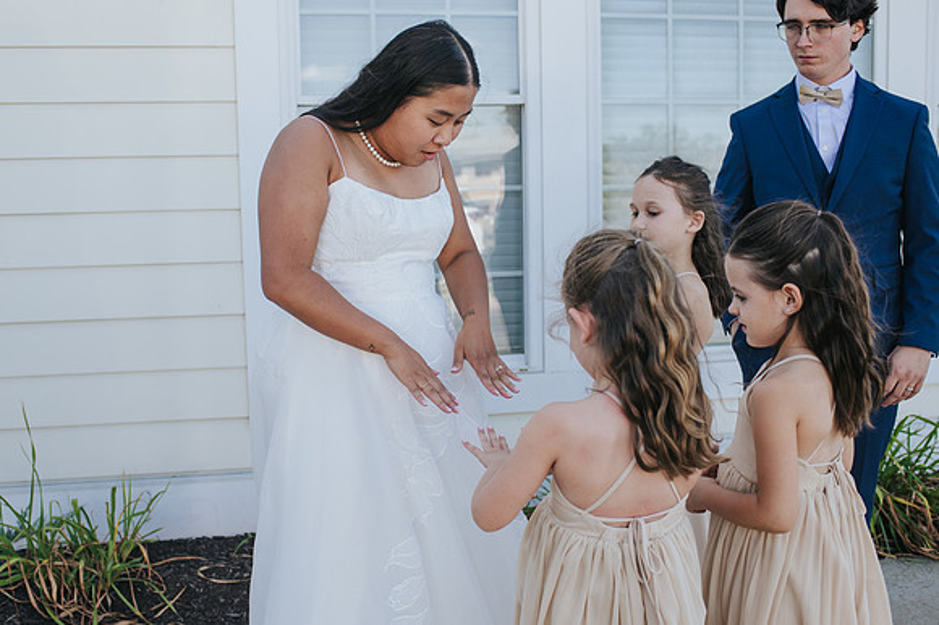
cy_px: 312
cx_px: 445
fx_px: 1028
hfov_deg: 49.1
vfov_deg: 33.8
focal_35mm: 39
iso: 160
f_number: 3.5
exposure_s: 1/400
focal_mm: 35
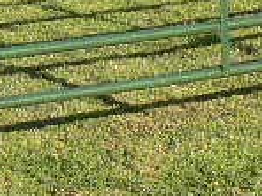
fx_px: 1635
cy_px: -157
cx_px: 182
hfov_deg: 9.2
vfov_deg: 6.7
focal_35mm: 216
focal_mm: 6.2
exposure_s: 1/400
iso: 80
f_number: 5.6
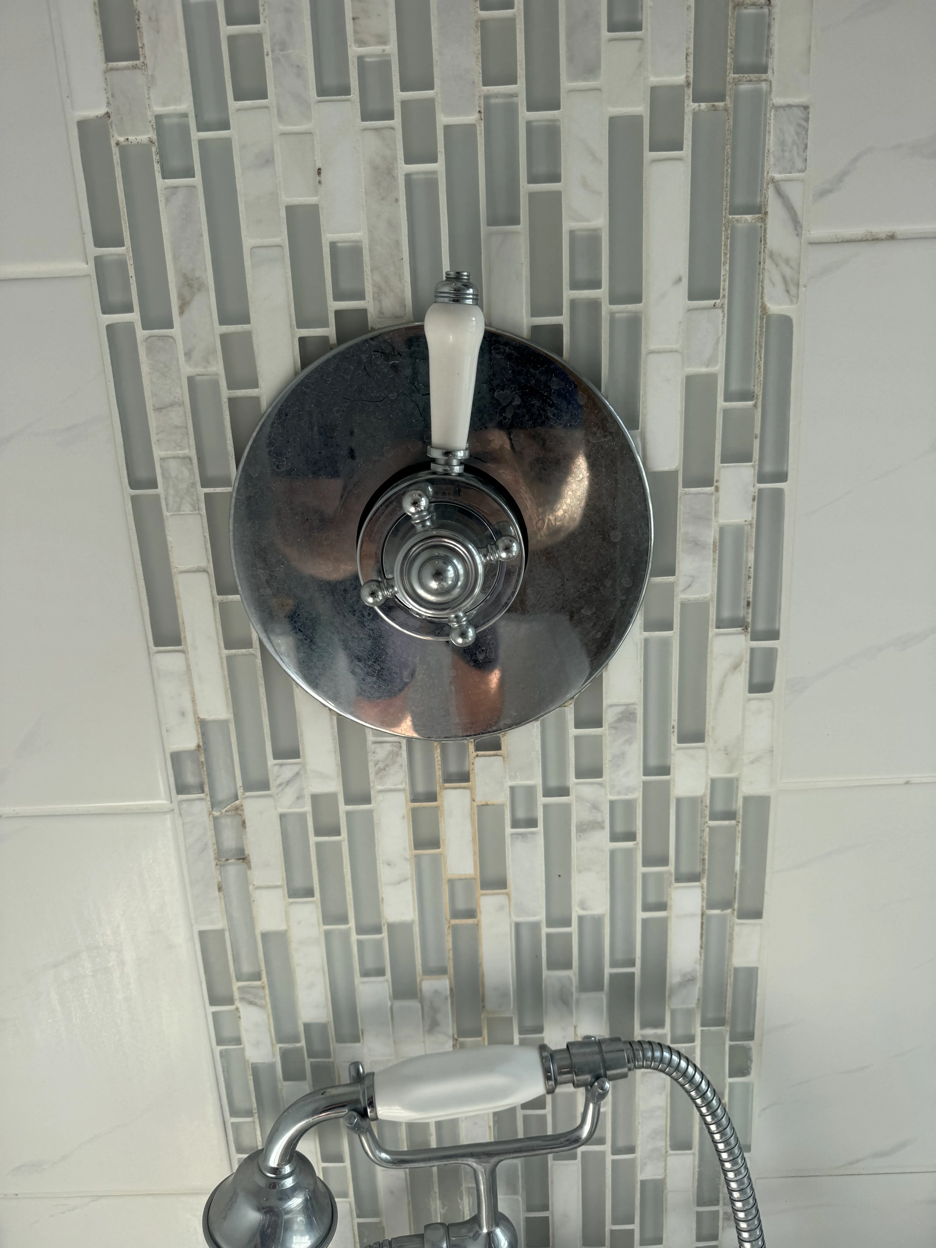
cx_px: 468
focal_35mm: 24
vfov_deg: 71.6
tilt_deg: -18.1
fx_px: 865
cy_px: 624
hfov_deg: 56.8
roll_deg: +1.3
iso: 80
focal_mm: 6.76
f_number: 1.78
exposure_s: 1/1238
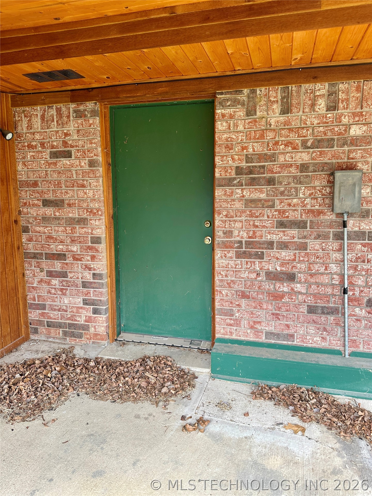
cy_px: 248
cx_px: 186
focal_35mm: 24
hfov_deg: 56.8
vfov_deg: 71.6
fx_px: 344
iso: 64
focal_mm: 6.86
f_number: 1.78
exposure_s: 1/145
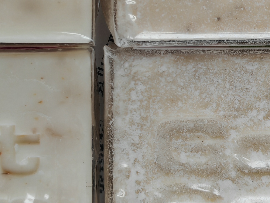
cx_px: 123
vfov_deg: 16.8
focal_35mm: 87
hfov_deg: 22.5
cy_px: 24
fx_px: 679
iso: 125
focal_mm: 5.52
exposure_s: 1/100
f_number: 1.9
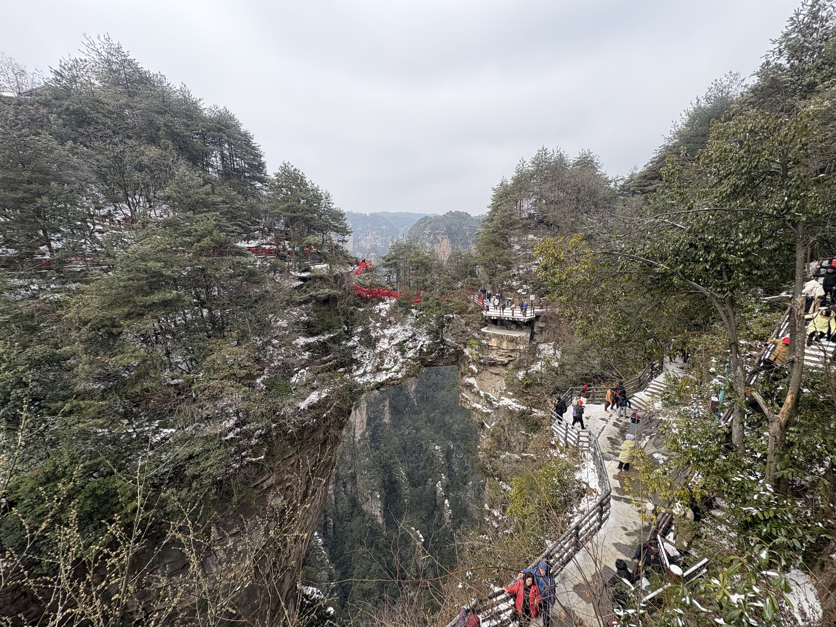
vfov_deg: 85.7
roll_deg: +1.2
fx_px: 338
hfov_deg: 102.1
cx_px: 418
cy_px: 314
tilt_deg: -12.8
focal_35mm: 14
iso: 64
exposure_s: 1/610
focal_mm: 2.22
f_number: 2.2
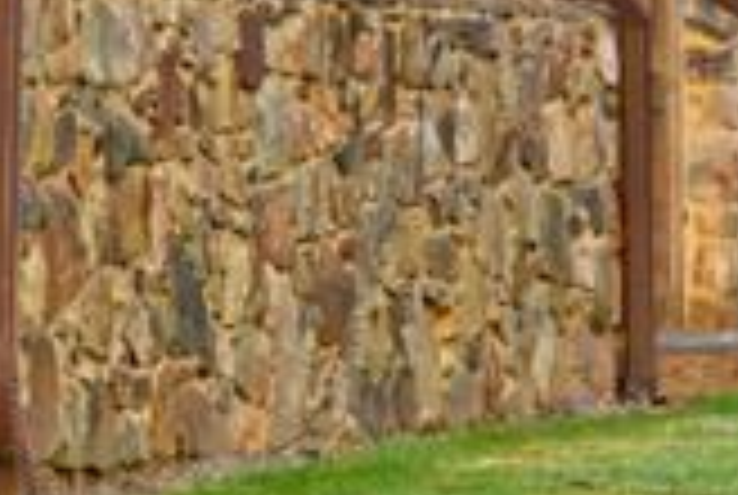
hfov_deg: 2.7
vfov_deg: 1.8
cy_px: -245
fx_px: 15341
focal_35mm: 747
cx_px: -846
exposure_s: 1/15
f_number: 9
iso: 320
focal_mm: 120
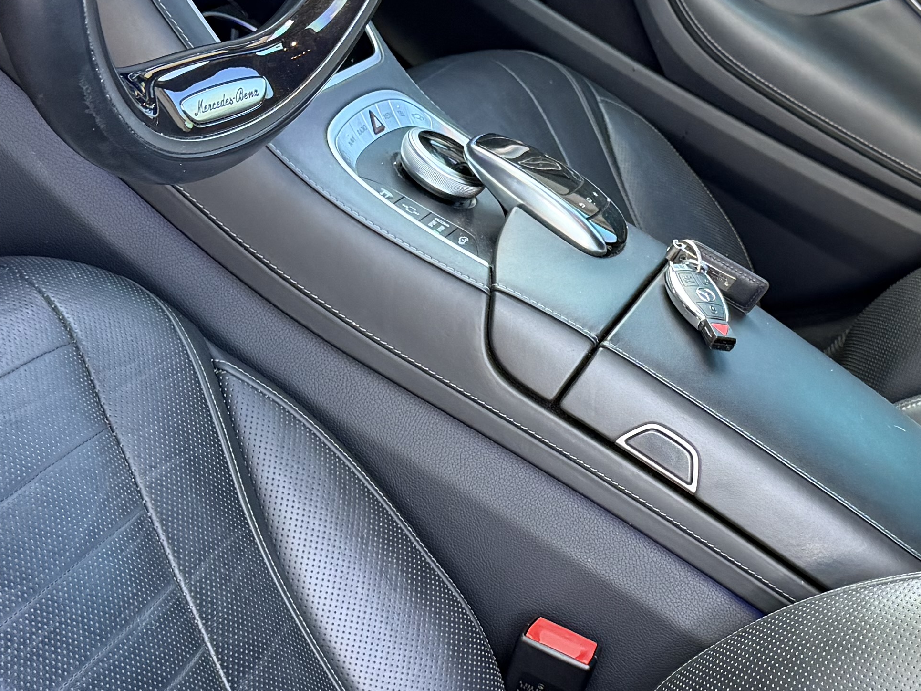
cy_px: 445
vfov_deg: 20.7
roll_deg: -40.7
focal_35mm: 71
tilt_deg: -23.6
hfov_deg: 27.2
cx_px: 615
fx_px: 1889
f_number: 1.78
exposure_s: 1/61
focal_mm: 6.76
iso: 200
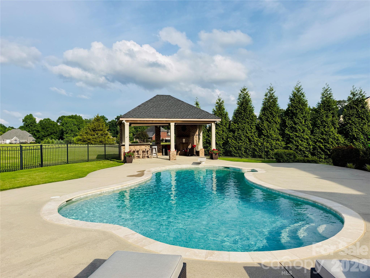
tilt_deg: +0.2
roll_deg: +1.1
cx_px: 185
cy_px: 139
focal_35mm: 24
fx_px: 257
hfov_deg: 71.6
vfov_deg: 56.8
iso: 80
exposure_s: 1/6173
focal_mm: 6.76
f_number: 1.78
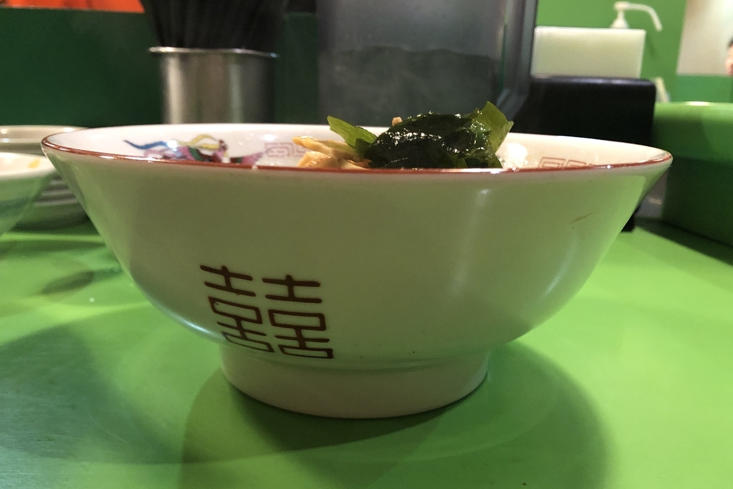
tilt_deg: -11.2
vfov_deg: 43.5
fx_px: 611
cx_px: 366
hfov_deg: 61.9
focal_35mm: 30
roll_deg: -1.2
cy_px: 275
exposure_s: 1/8
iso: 80
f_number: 1.8
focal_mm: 3.99
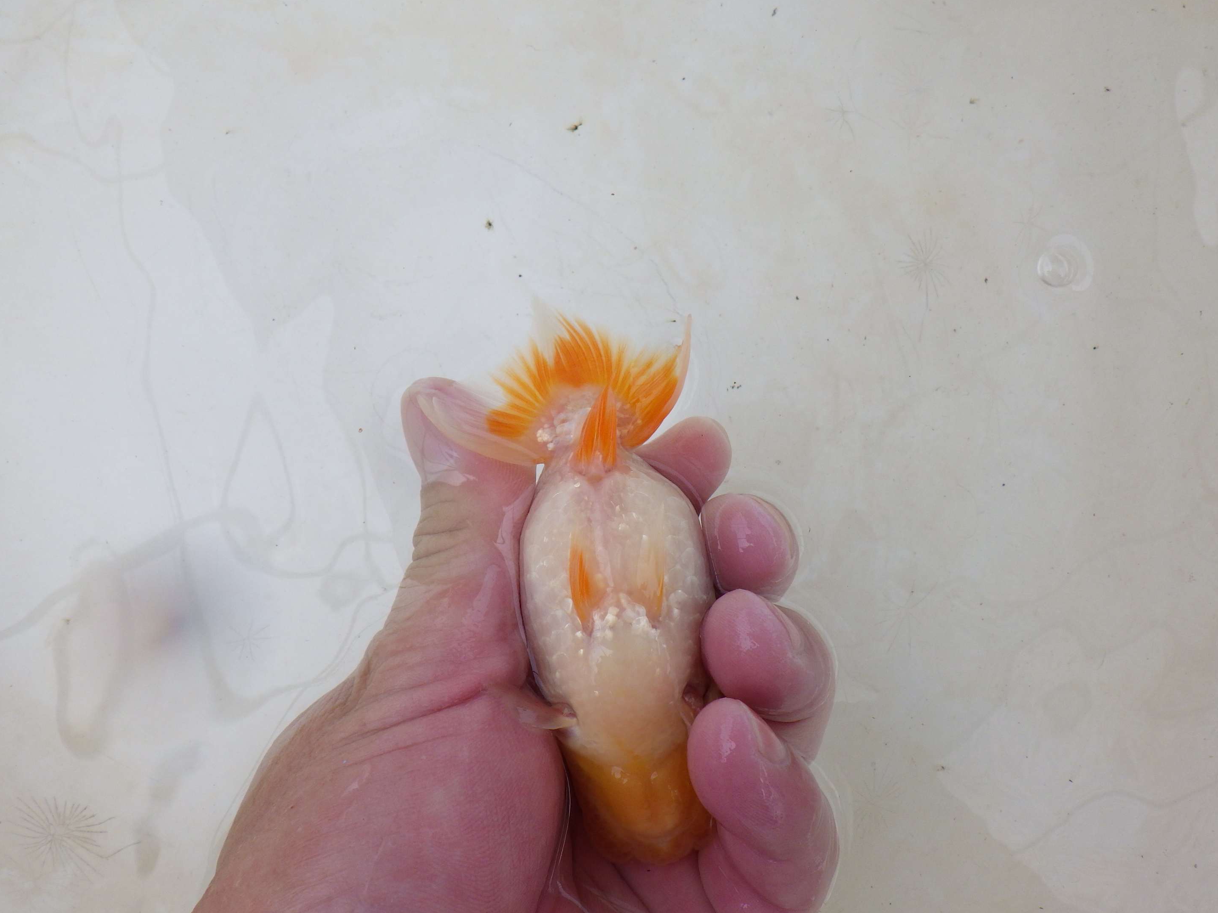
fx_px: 1056
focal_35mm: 30
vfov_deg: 46.8
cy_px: 459
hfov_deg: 60.0
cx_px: 590
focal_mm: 5
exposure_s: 1/500
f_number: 4.2
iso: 125
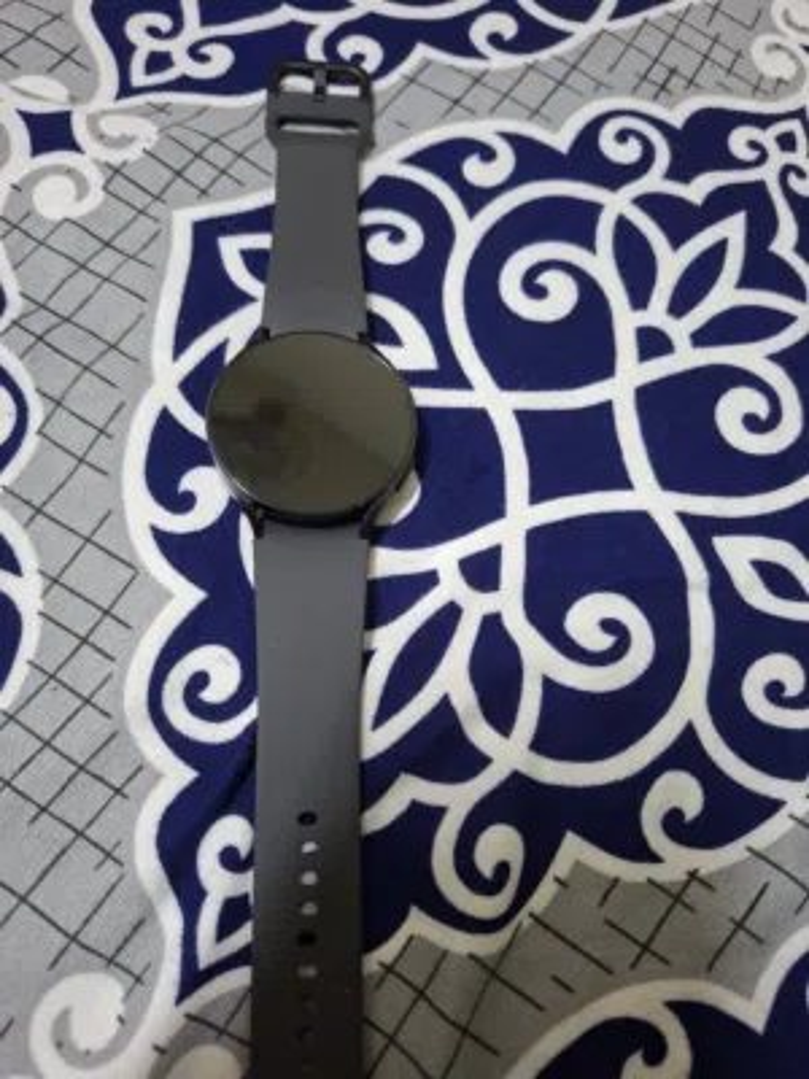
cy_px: 540
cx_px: 404
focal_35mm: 23
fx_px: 717
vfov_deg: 73.9
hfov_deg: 58.9
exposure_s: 1/33
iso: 250
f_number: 1.8
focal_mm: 5.54
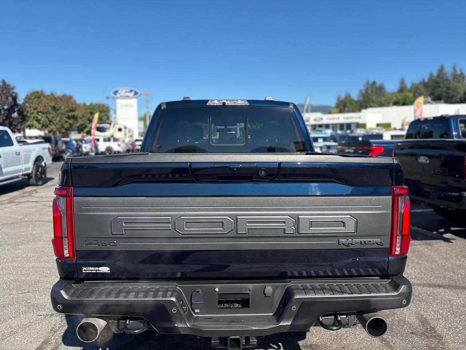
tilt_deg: -3.8
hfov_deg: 67.3
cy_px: 175
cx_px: 233
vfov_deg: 53.1
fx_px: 350
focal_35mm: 26
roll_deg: +0.8
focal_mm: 5.96
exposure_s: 1/2283
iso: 50
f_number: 1.6
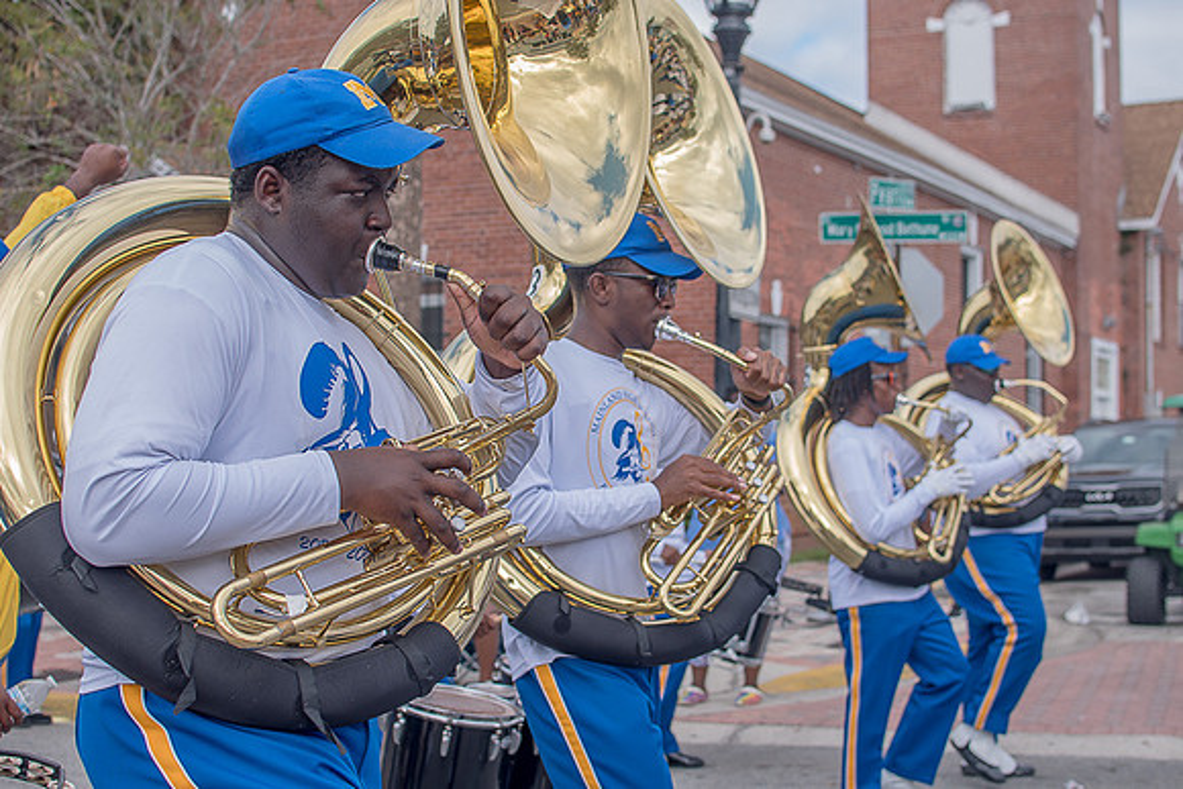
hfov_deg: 38.2
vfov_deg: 26.0
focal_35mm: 52
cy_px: 394
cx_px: 592
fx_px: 1709
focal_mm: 35
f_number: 4
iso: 100
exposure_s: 1/500
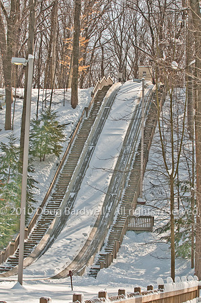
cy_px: 152
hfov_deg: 11.7
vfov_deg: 17.5
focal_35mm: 117
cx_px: 100
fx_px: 982
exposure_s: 1/320
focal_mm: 78
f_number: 7.1
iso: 200
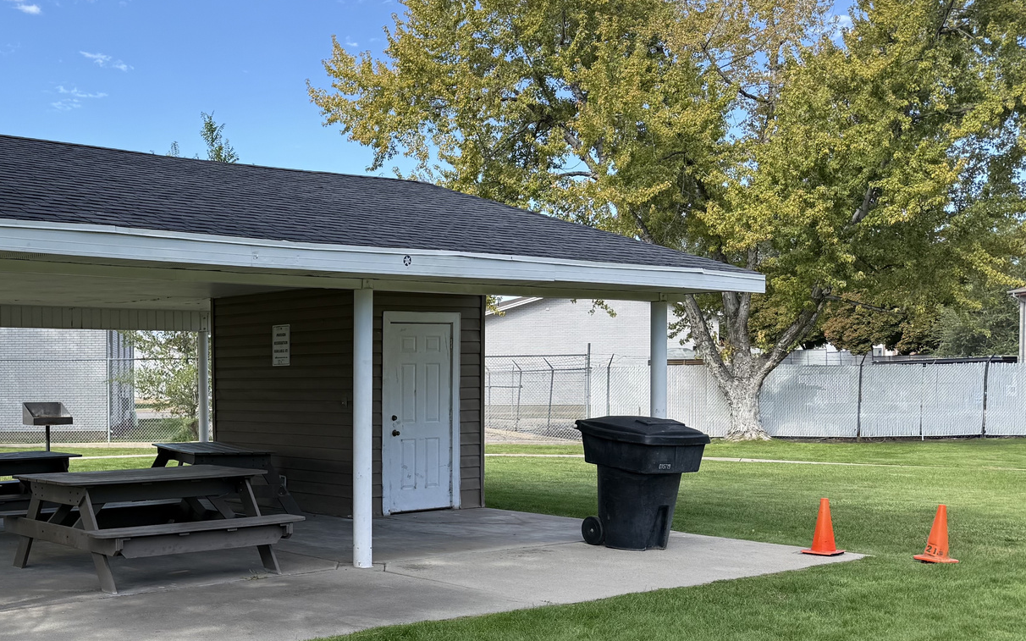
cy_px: 414
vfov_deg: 29.7
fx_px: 1202
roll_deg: +0.8
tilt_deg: -2.4
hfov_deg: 43.4
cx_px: 164
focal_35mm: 43
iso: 80
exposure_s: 1/1618
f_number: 1.78
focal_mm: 6.76
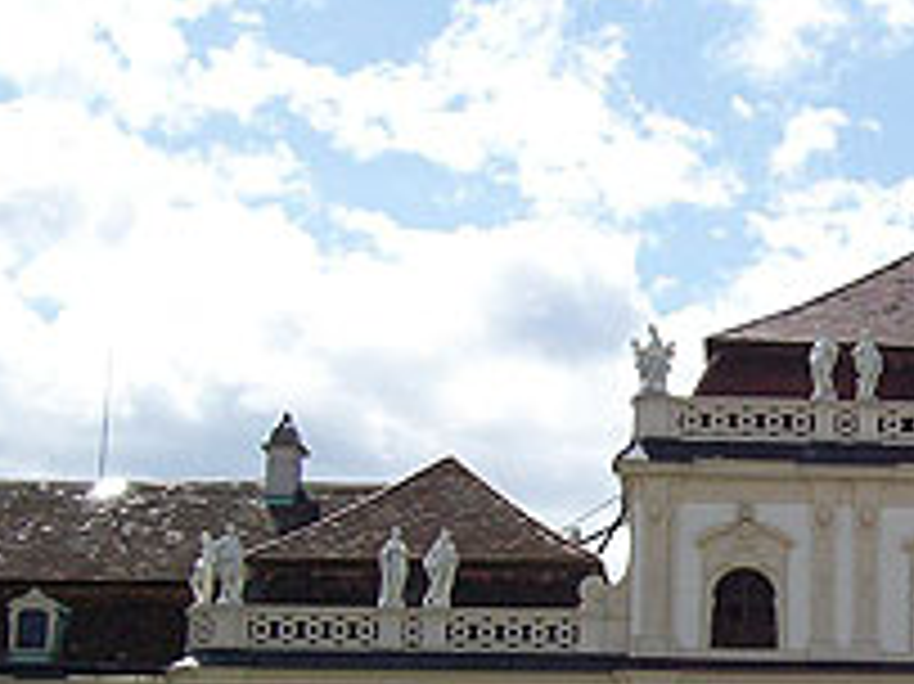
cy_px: 639
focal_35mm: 80
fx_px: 2111
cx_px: 928
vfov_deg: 18.1
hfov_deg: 23.4
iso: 80
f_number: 4.8
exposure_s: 1/682
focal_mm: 6
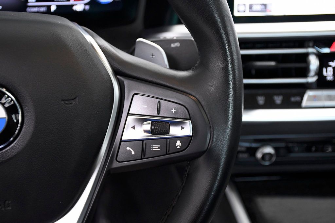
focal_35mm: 63
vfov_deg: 21.6
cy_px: 112
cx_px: 168
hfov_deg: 31.9
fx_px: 586
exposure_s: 1/100
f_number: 5
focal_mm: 42
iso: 2500
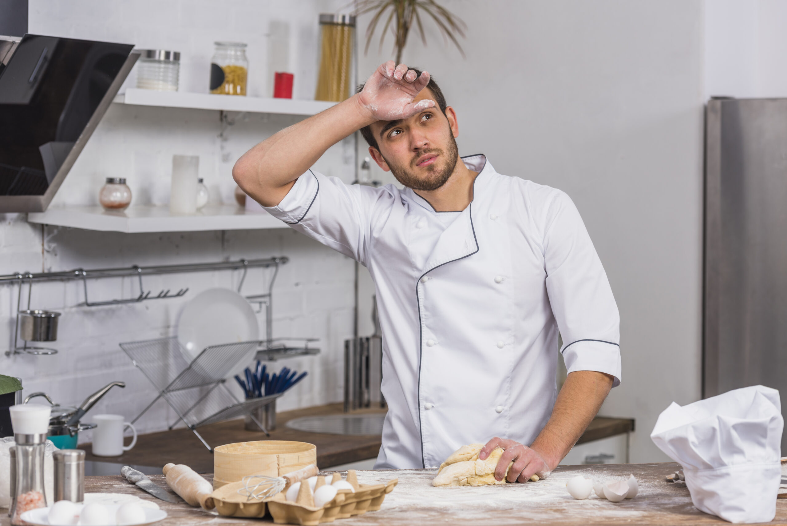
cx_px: 394
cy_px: 263
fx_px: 2143
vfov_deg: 14.0
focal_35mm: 98
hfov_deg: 20.8
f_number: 4.5
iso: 64
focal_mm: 98
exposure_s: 1/160
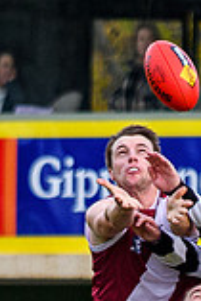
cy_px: 427
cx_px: 101
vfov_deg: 0.9
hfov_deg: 0.6
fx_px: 20196
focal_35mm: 2417
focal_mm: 200
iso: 320
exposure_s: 1/2000
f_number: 2.8
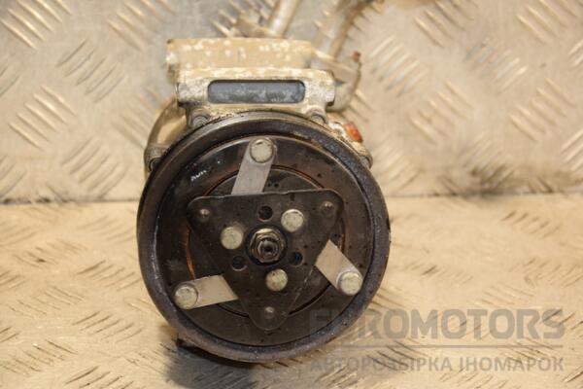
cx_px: 292
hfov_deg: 19.5
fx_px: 1700
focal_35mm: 105
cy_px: 194
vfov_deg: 13.0
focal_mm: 70
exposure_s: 1/100
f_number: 5.3
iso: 800
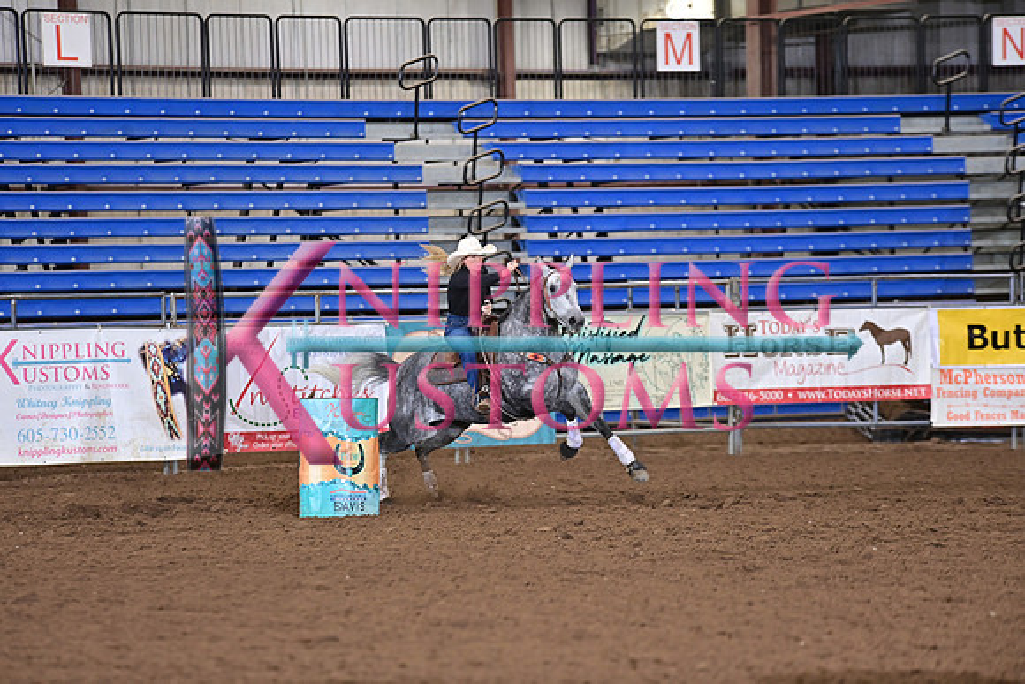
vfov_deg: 6.9
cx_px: 512
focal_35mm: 200
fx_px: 5696
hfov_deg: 10.3
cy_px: 342
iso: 1600
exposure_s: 1/250
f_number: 3.5
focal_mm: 200
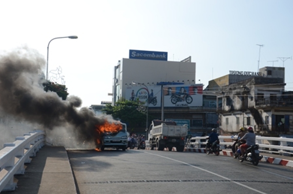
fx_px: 390
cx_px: 146
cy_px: 97
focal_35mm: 48
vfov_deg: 28.0
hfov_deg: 41.2
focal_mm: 32
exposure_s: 1/250
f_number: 9
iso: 100
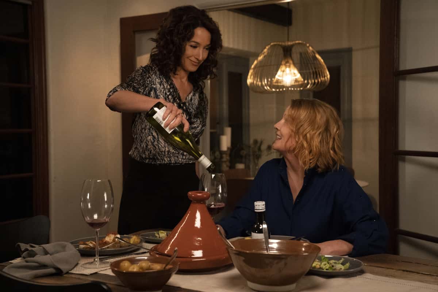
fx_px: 584
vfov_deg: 28.1
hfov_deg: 41.1
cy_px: 146
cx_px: 219
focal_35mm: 48
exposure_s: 1/200
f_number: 4.5
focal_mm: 48
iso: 10000
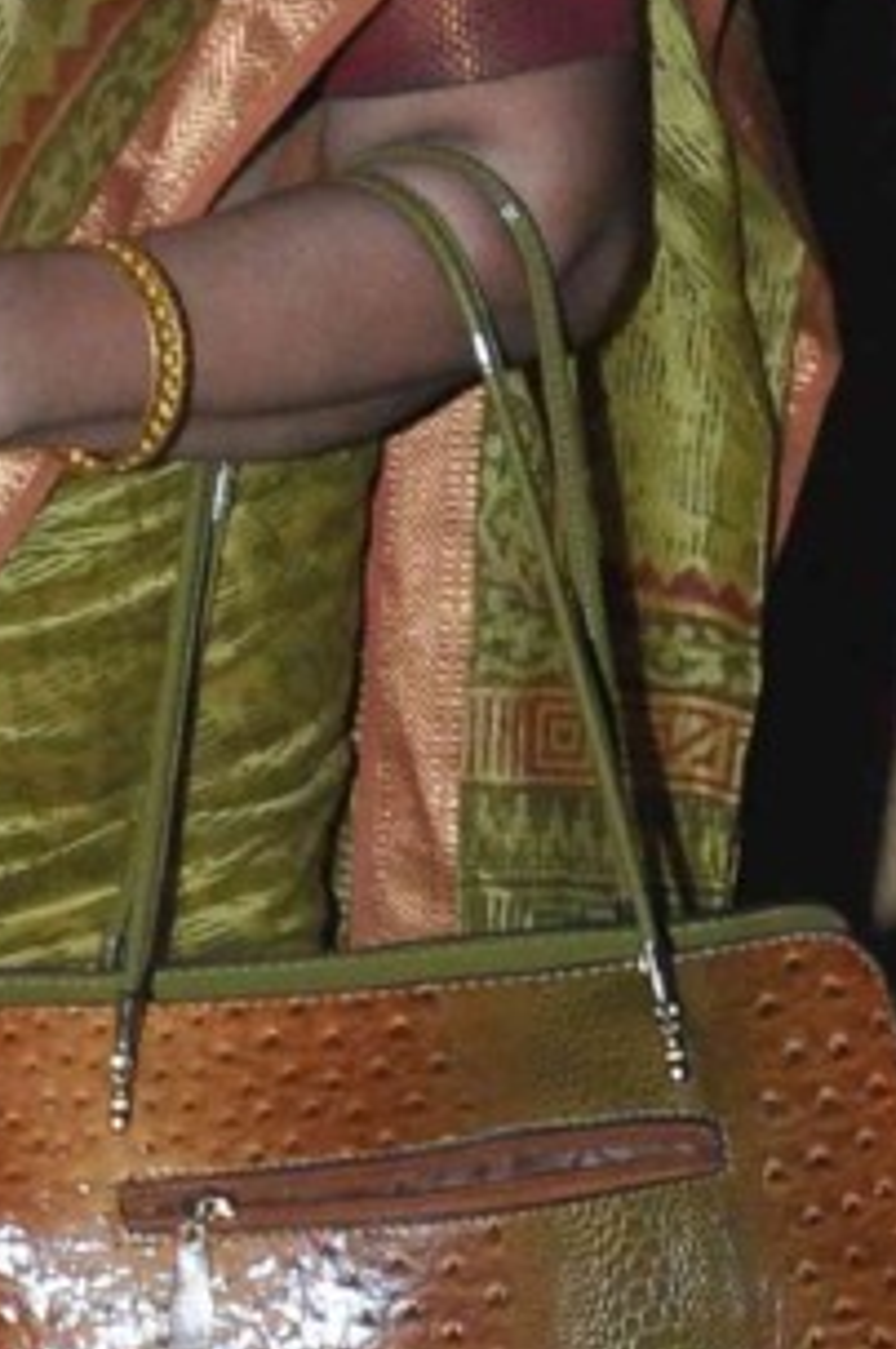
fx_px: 6197
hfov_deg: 7.9
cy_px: 856
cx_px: -978
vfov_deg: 12.4
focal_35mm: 166
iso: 800
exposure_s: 1/250
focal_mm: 21
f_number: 9
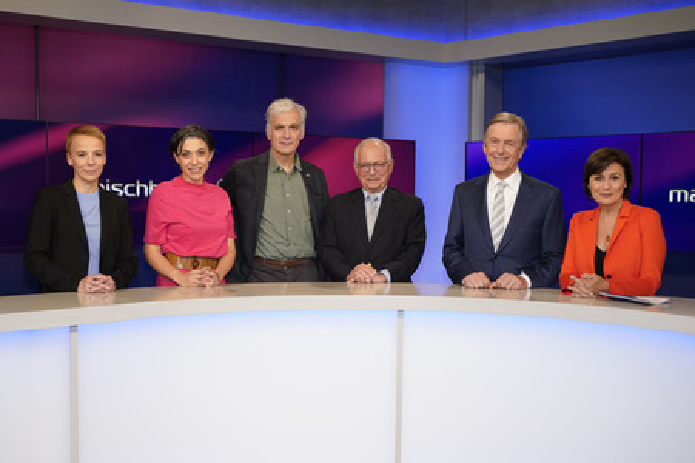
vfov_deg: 35.9
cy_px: 232
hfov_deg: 51.9
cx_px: 348
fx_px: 714
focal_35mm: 37
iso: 2000
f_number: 5.6
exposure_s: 1/125
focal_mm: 37
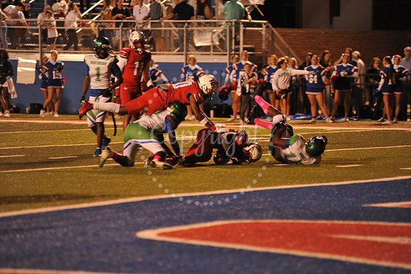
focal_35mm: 200
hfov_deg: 10.3
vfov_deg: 6.9
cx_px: 206
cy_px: 137
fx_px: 2282
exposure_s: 1/200
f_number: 2.8
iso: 2000
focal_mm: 200
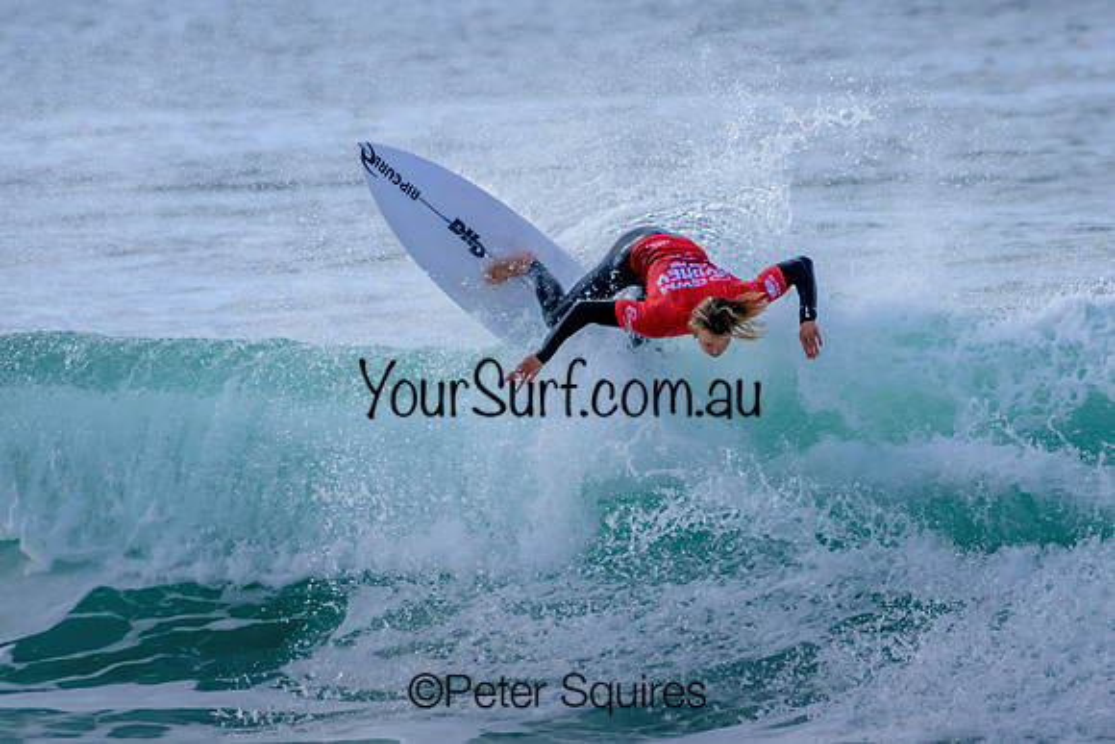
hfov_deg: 2.0
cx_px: 559
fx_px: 32150
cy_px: 315
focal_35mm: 1038
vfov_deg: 1.3
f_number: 11
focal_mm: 900
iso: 4000
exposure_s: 1/3200
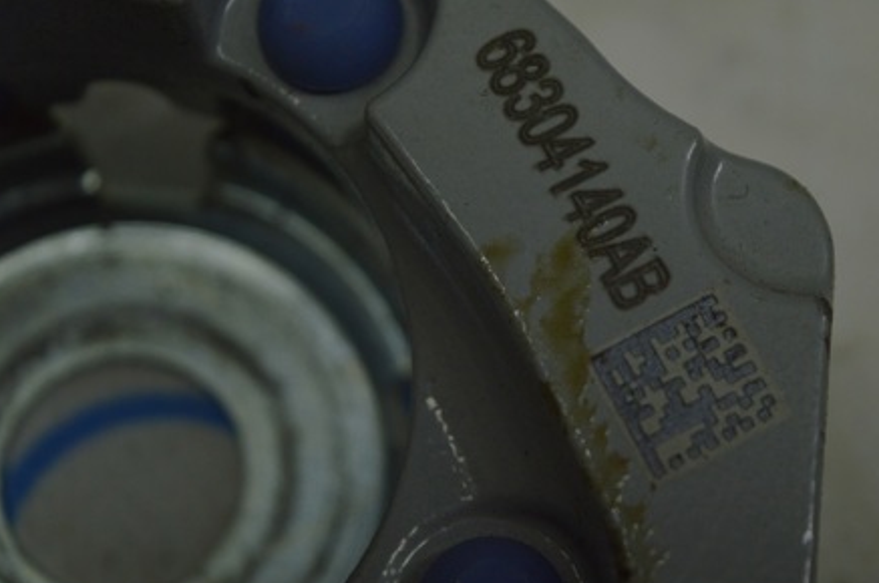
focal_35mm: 121
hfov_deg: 17.0
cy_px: 200
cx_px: 509
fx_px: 2943
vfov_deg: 11.3
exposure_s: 1/200
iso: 400
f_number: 5.6
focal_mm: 55
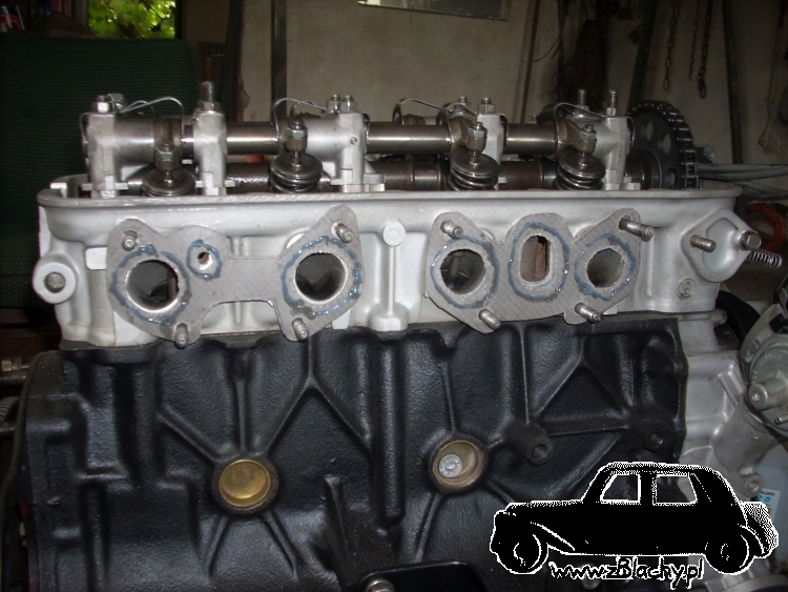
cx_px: 394
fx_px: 843
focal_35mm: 37
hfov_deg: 50.1
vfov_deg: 38.7
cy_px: 296
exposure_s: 1/30
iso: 64
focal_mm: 6.2
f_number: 2.8
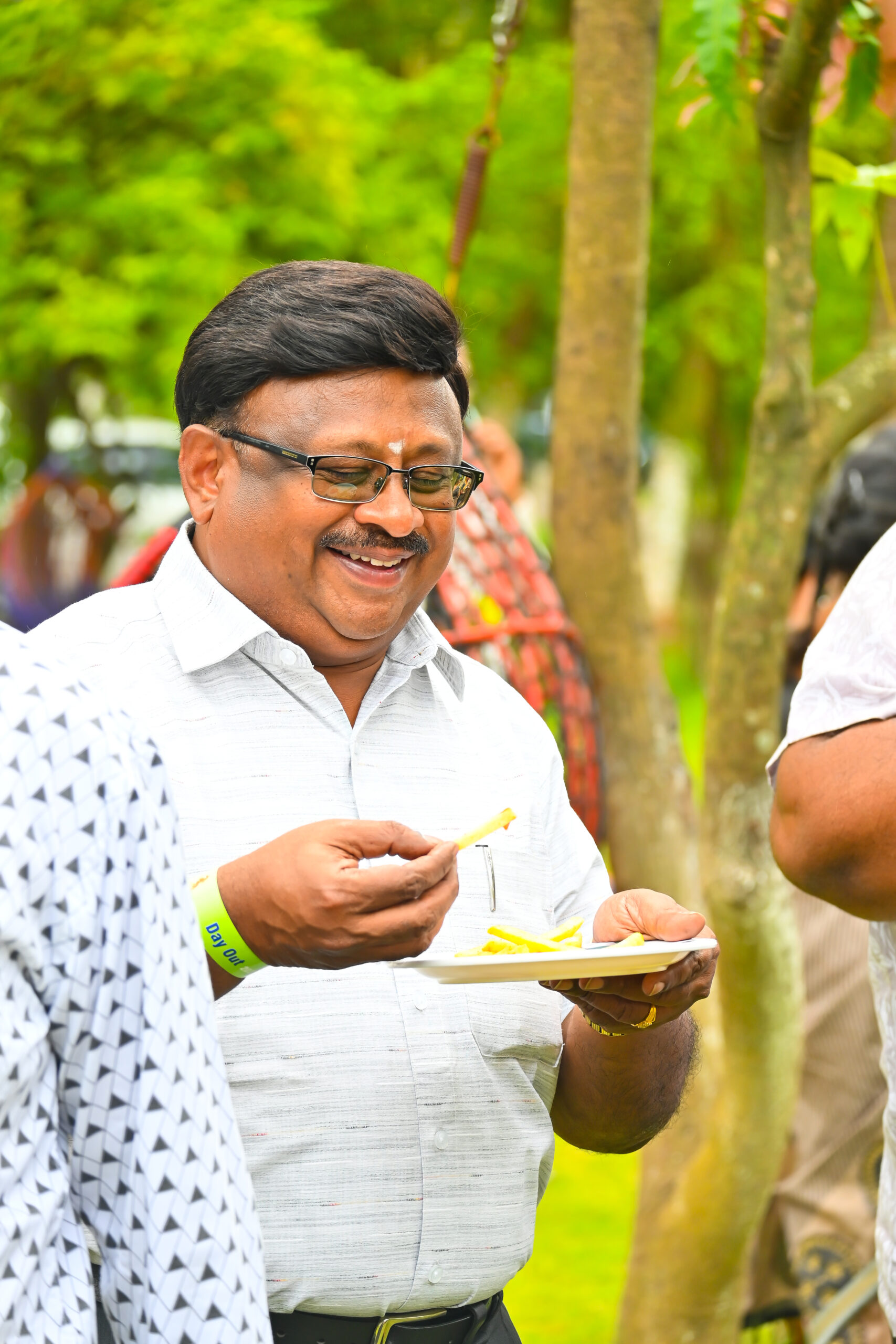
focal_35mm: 144
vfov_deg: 14.3
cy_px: 672
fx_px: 5375
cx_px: 448
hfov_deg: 9.5
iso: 250
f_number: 5
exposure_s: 1/160
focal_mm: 96
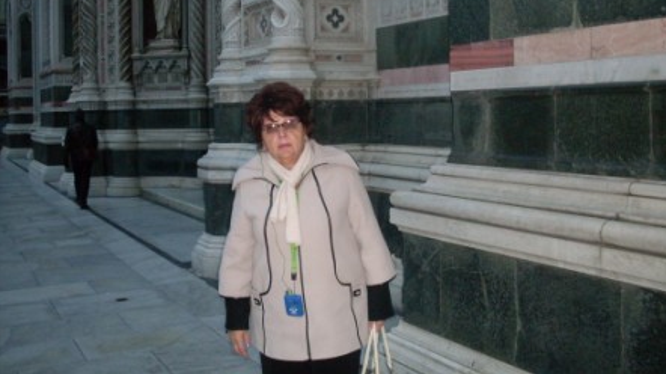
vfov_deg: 28.1
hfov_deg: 48.4
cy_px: 122
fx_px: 741
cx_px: 336
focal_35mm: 42
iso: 160
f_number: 2.8
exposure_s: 1/45
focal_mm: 6.3
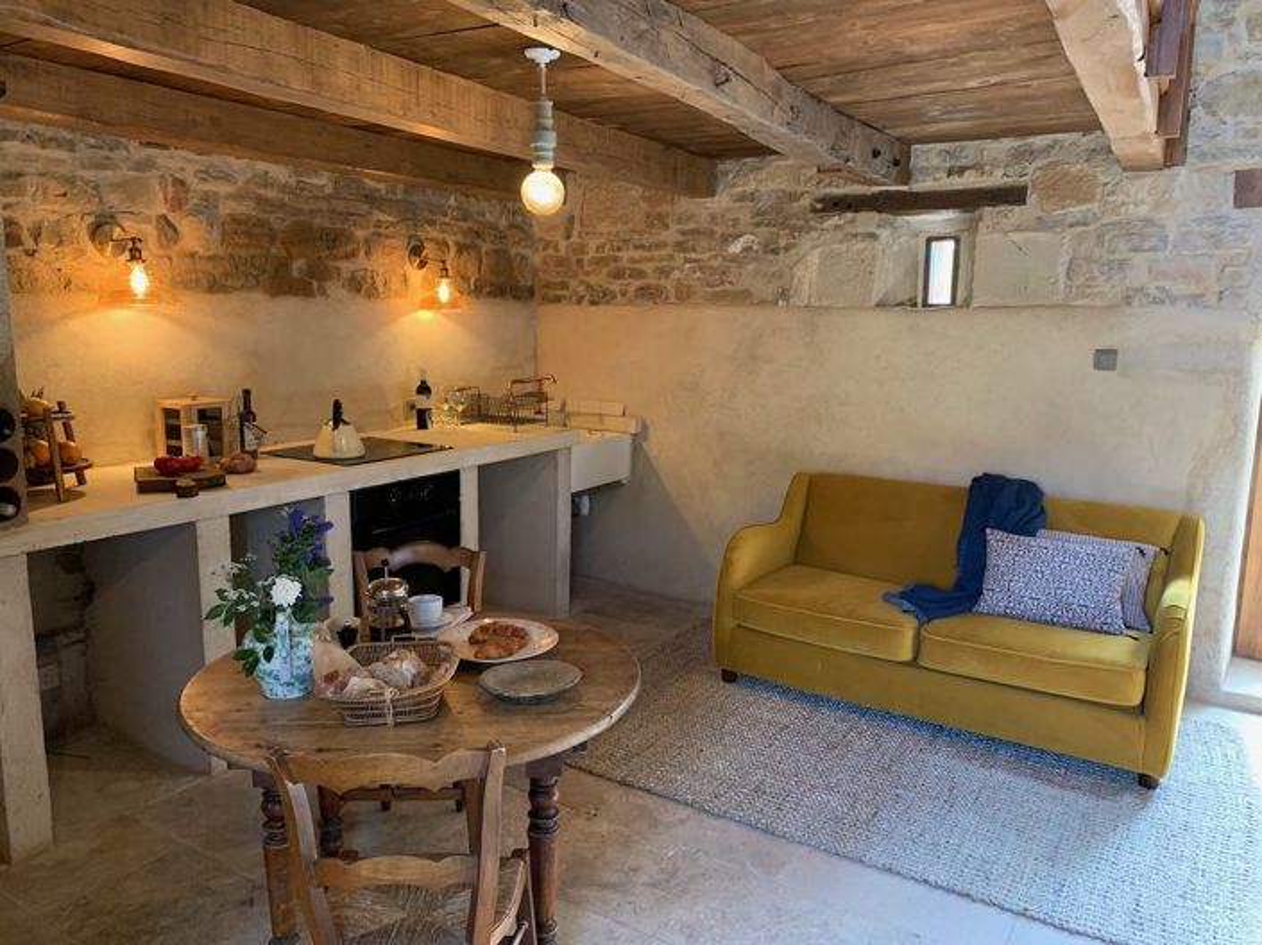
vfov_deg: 53.0
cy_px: 472
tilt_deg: -10.5
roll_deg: -0.8
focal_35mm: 26
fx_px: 947
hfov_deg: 67.3
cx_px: 631
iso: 250
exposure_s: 1/60
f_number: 1.8
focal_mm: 4.25
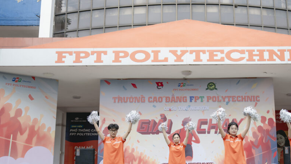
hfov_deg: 48.9
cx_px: 183
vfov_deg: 28.7
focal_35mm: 41
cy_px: 116
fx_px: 316
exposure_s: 1/500
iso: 500
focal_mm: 30
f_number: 2.8
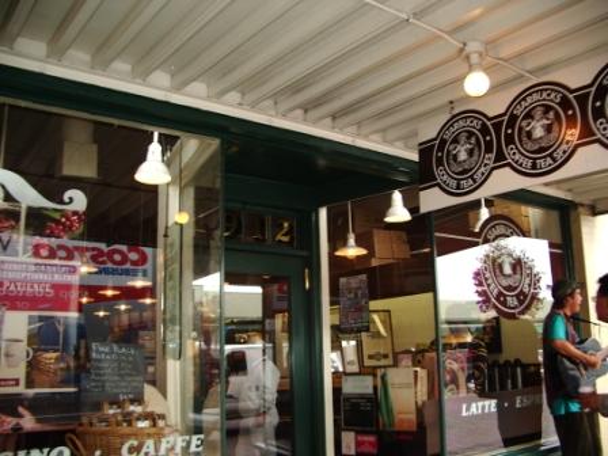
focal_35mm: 35
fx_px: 615
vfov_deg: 40.7
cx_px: 304
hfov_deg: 52.6
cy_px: 228
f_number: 2.6
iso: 100
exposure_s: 1/40
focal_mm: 5.8
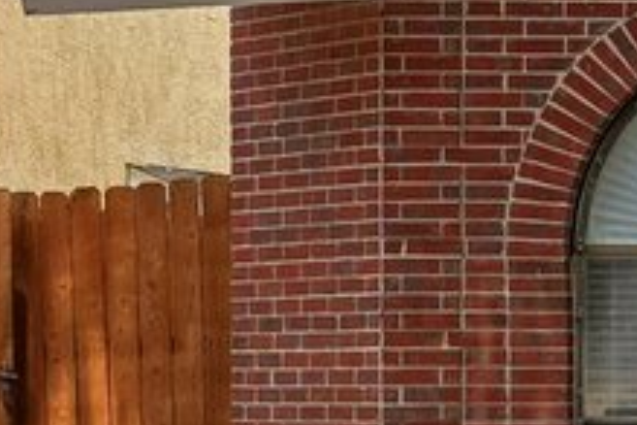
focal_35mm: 192
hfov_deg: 8.9
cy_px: -215
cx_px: 1870
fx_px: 3397
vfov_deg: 7.0
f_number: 8
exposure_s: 1/160
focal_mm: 26
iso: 100
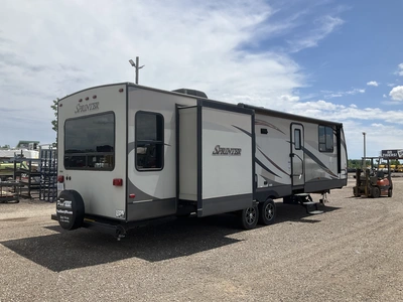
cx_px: 202
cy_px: 151
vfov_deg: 48.2
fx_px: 338
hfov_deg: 61.7
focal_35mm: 29
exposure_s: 1/3125
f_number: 1.8
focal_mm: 3
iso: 25
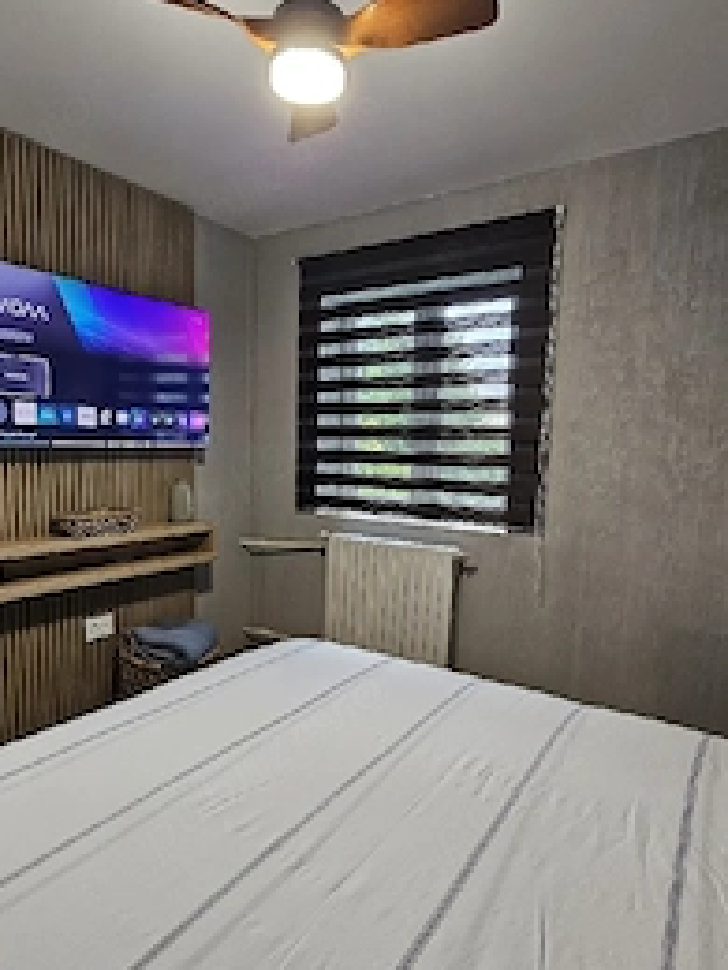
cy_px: 519
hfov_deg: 65.9
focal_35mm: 20
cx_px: 336
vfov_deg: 81.6
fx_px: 561
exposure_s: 1/50.3
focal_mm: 2.2
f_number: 2.2
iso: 160
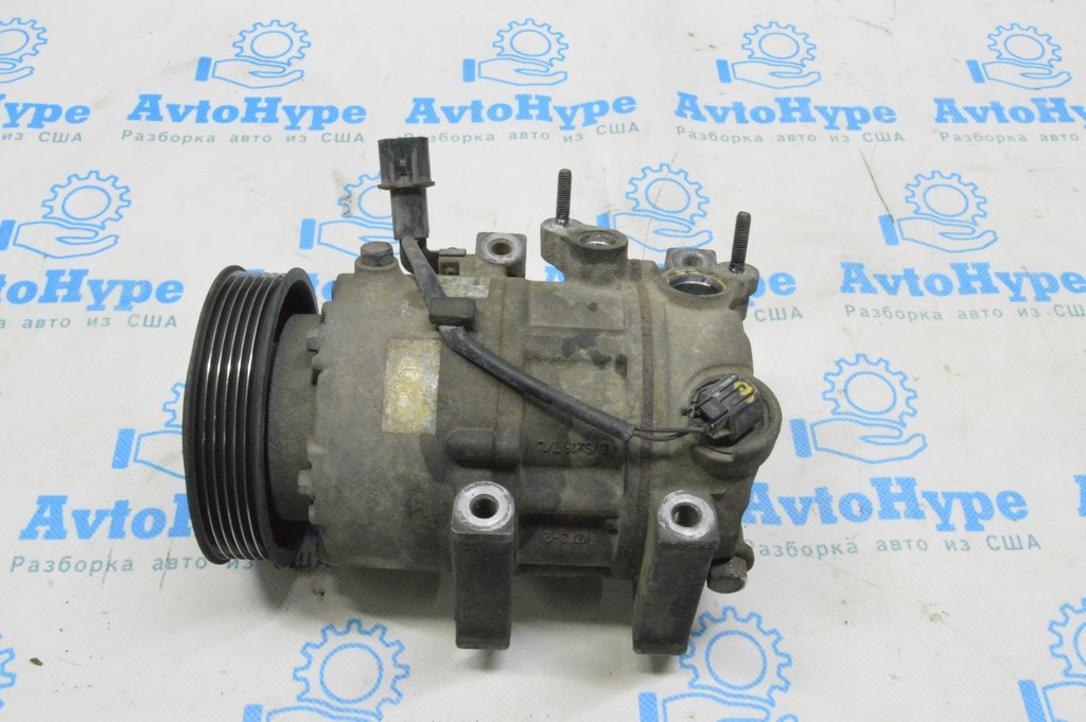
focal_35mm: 36
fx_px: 1085
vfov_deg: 36.8
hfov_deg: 53.2
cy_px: 361
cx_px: 543
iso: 6400
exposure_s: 1/15
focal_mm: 24
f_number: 20
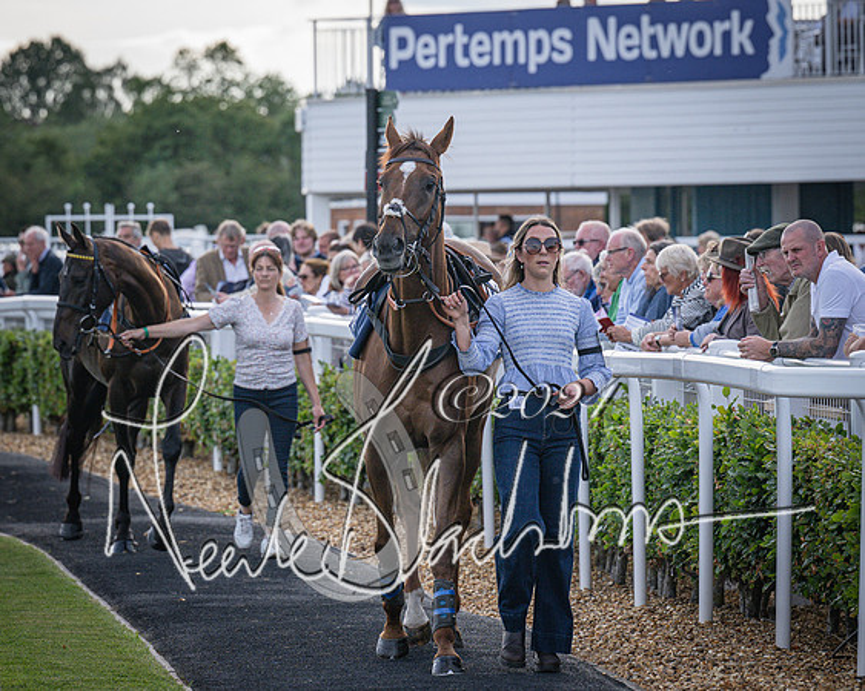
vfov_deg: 6.4
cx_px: 310
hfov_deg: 8.0
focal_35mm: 241
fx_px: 6157
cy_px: 347
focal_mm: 130
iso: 400
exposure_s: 1/2000
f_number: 4
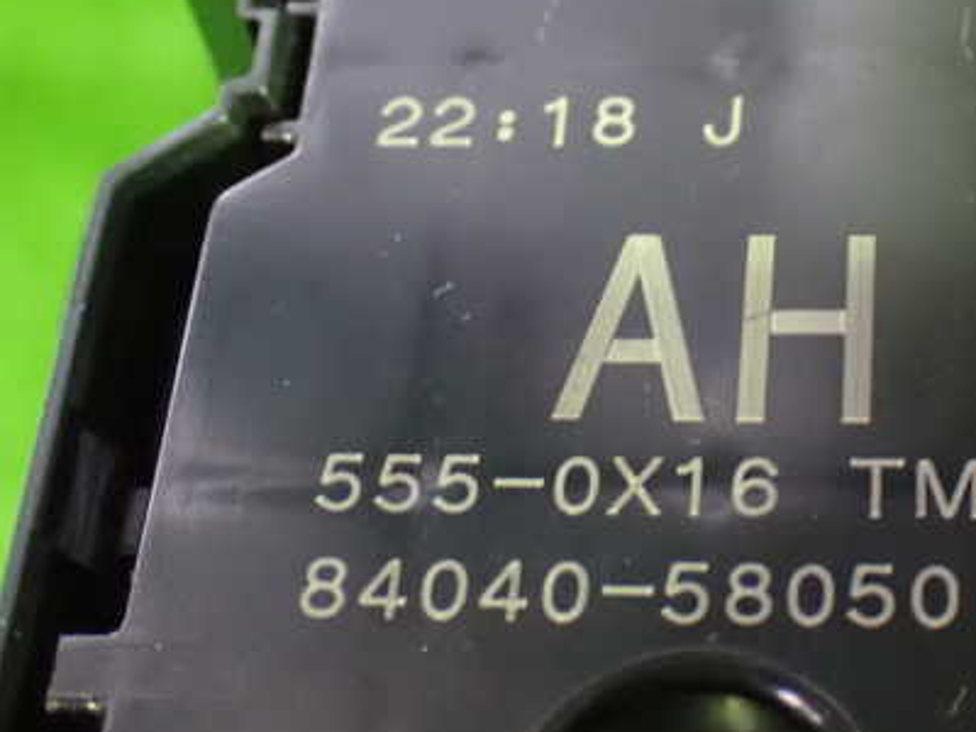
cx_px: 730
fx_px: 2453
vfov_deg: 17.0
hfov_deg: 22.3
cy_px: 303
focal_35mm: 87
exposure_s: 1/15
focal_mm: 10.35
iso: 1600
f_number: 3.5
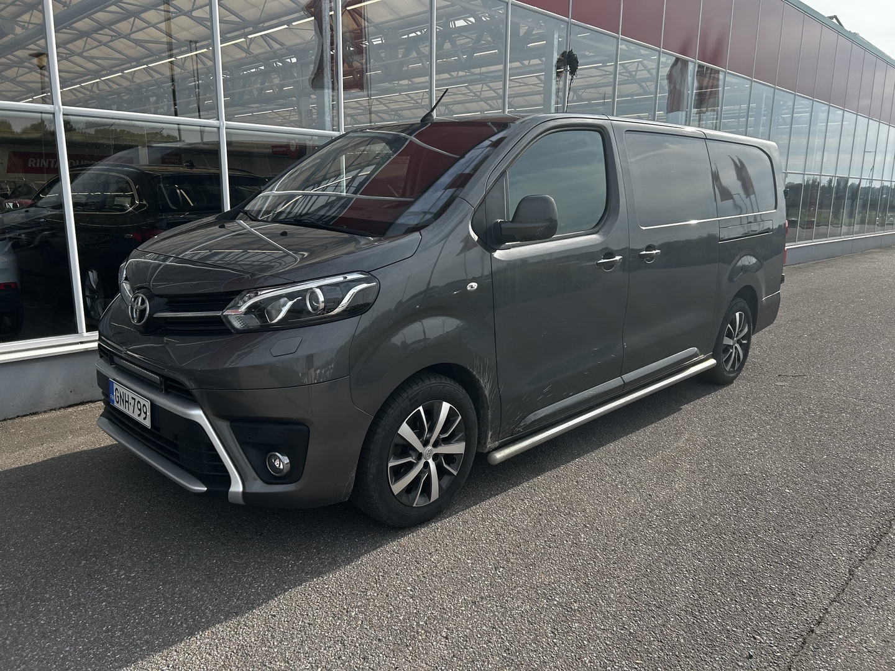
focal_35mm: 26
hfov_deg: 67.3
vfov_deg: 53.1
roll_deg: -0.3
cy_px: 336
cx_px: 448
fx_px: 672
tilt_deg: -12.1
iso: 50
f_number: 1.5
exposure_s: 1/2457
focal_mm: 5.7
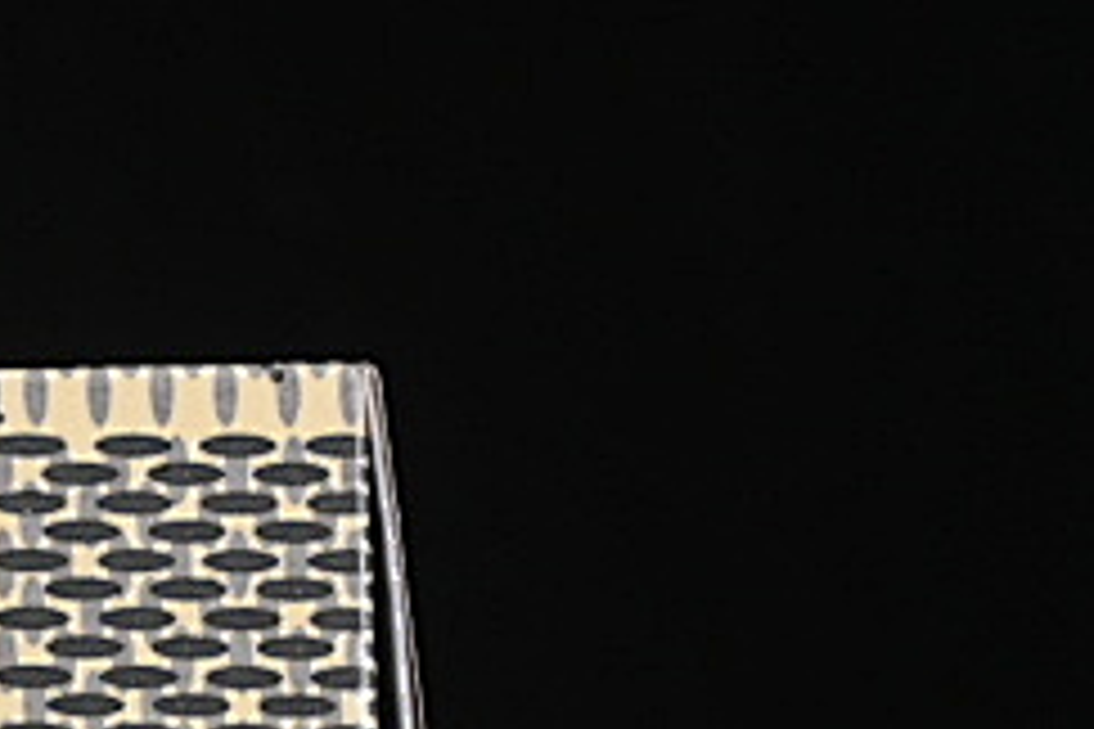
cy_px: 814
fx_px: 10119
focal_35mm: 333
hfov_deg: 6.1
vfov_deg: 4.1
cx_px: -968
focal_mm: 50
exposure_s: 1/80
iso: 160
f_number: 8
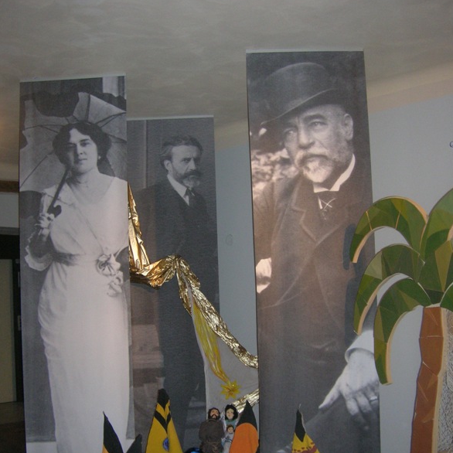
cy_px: 290
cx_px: 230
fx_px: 607
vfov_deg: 40.6
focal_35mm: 41
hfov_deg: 40.9
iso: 116
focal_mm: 5.7
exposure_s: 1/60.1
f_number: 2.9
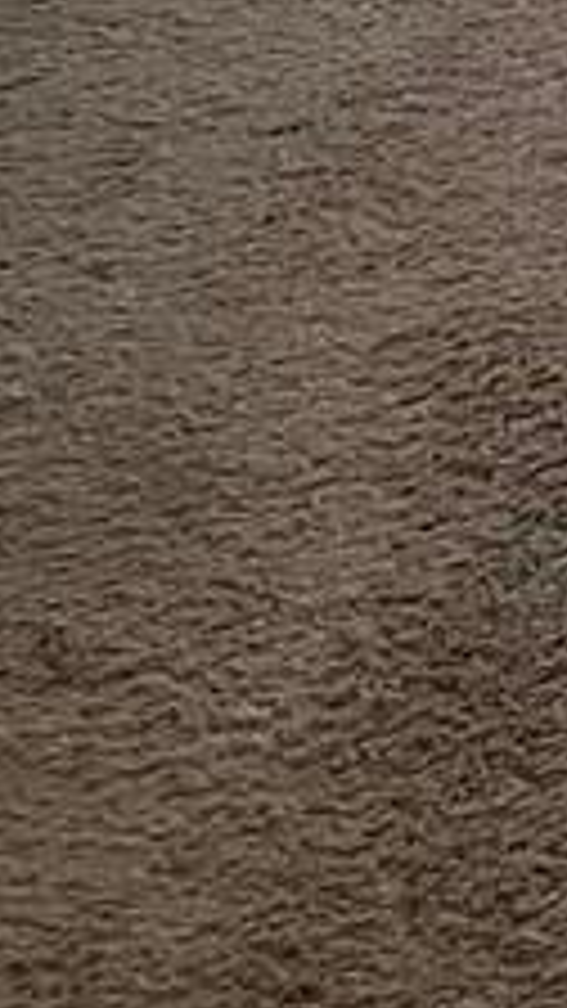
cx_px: 1652
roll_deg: +2.0
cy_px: -1206
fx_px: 5399
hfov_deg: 5.7
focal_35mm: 202
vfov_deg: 9.7
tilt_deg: -13.2
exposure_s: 1/60
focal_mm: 5.1
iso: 160
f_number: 1.6
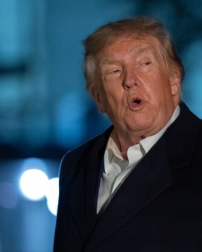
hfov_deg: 5.5
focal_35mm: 283
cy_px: 126
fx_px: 2115
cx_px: 140
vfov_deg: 6.8
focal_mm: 200
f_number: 3.2
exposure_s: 1/200
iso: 12800
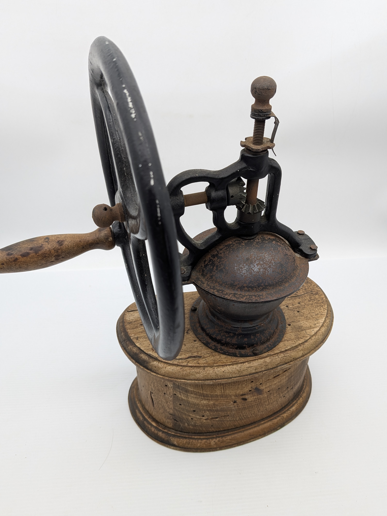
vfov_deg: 71.6
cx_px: 194
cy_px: 258
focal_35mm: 24
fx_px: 358
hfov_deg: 56.8
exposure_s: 1/142
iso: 57
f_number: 1.7
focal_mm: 4.53
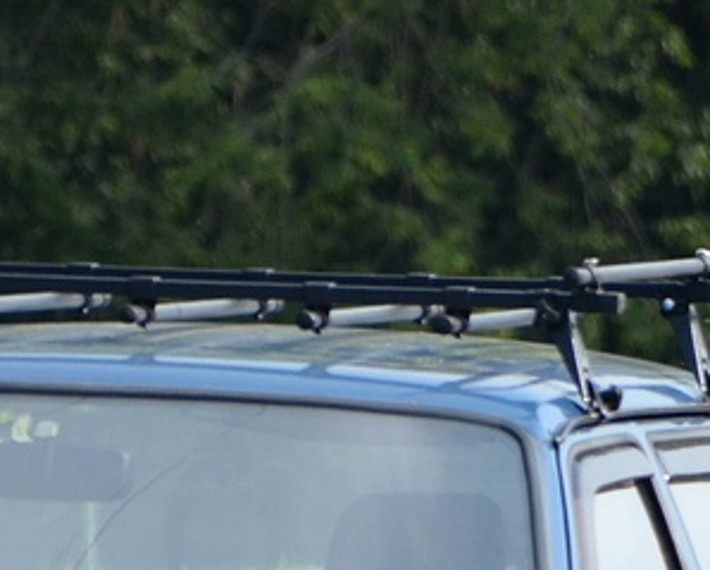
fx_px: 29763
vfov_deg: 1.1
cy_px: 664
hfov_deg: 1.4
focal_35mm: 1415
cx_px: 43
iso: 800
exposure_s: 1/1000
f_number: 6.3
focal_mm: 250
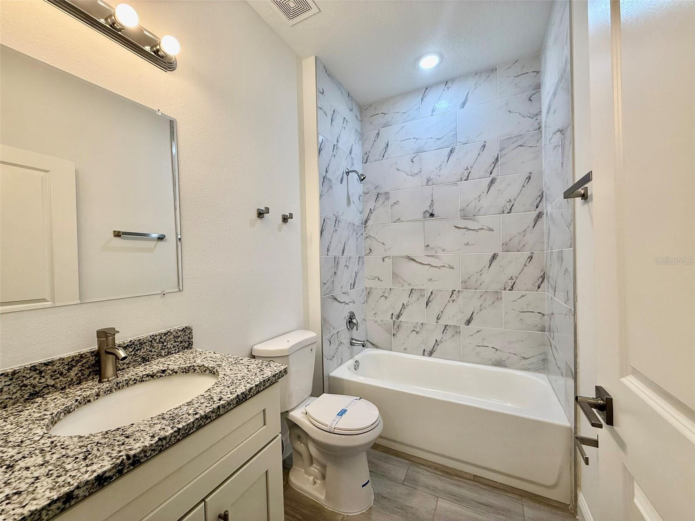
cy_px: 260
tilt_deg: +0.8
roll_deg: +1.3
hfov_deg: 102.1
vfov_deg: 85.7
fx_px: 281
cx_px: 348
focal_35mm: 14
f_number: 2.2
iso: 80
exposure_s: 1/120
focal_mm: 2.22
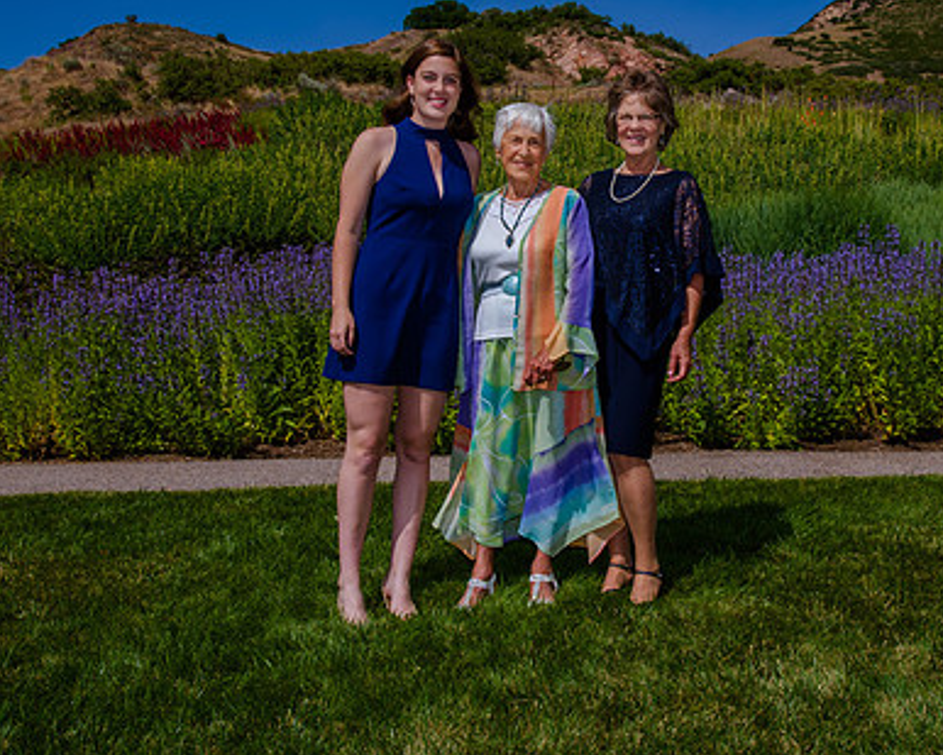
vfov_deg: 31.4
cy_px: 292
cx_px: 586
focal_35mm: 48
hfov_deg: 38.5
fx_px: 1340
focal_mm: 34
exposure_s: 1/200
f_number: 16
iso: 200
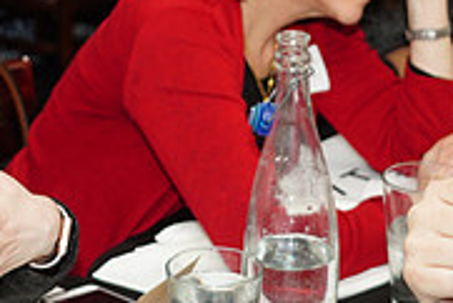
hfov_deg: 13.9
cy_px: -126
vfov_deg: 9.1
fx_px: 1851
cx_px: 185
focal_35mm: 147
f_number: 4
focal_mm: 46
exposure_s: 1/100
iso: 1000
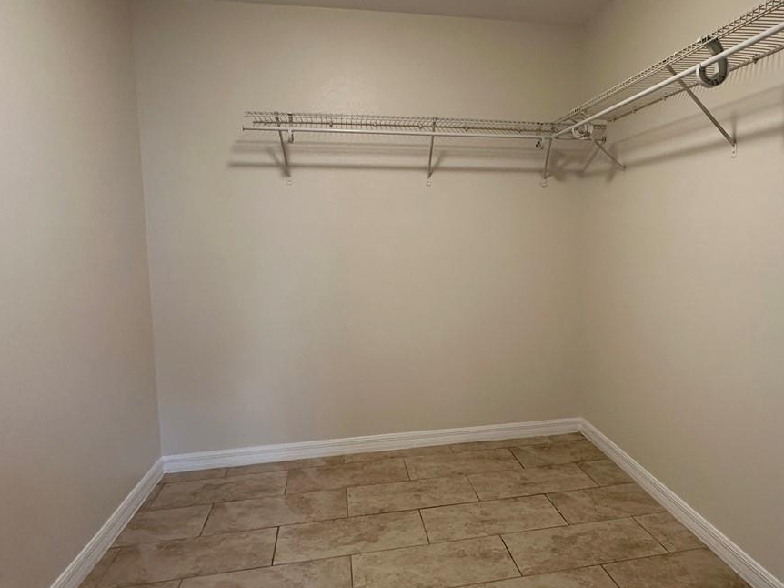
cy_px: 281
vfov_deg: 53.0
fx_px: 589
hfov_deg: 66.6
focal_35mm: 26
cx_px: 477
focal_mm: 2.22
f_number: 2.2
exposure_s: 1/60
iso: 250
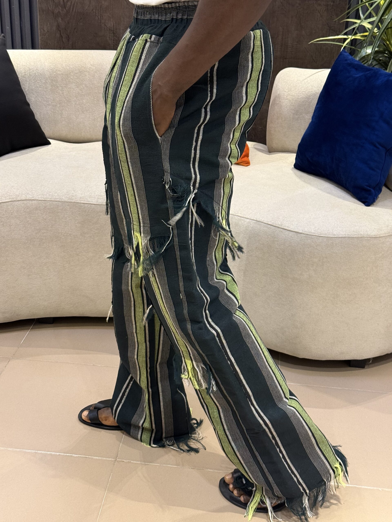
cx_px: 196
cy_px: 261
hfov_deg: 30.3
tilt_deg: -24.2
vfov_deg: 39.7
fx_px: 725
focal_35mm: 48
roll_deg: -3.1
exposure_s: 1/33
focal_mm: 6.76
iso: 250
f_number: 1.78
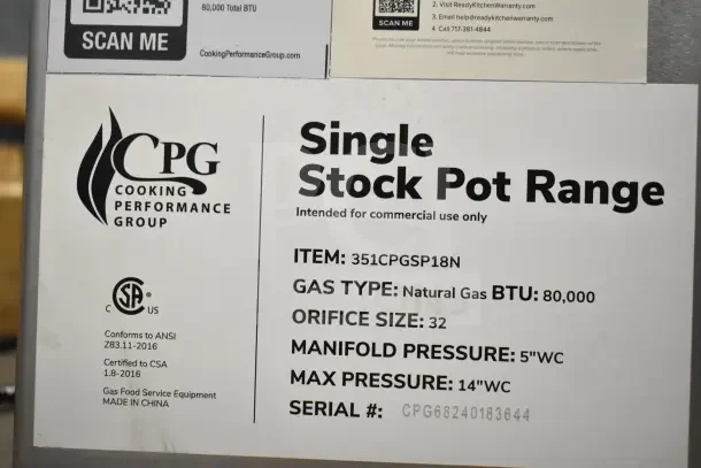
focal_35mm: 48
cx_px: 350
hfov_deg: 41.1
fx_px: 935
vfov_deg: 28.1
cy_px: 234
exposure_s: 1/50
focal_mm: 32
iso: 2800
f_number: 4.5
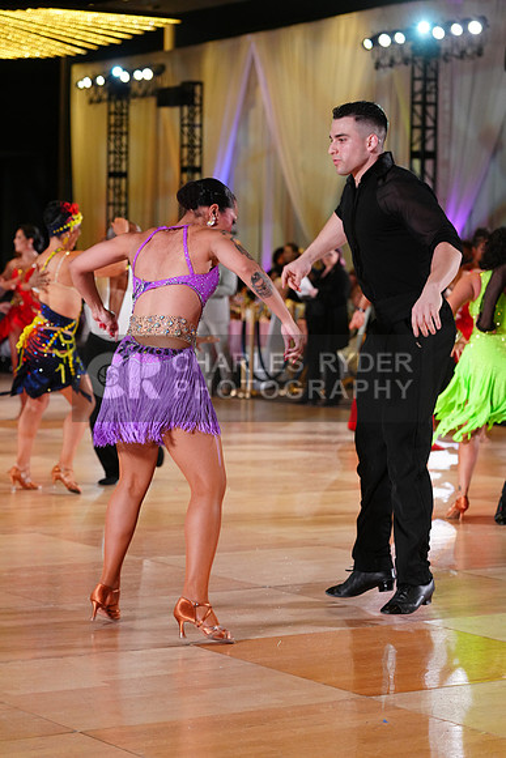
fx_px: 1938
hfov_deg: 14.9
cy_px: 379
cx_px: 253
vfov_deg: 22.1
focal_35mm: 92
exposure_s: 1/400
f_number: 4
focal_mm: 92
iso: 2500
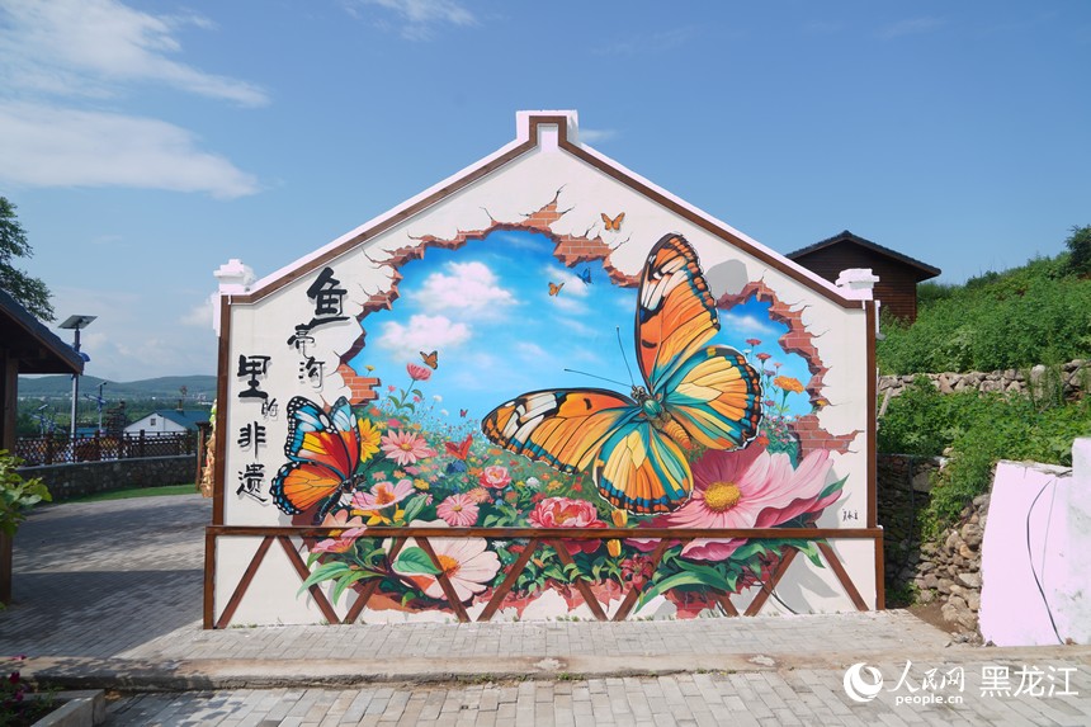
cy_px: 364
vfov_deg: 53.1
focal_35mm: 24
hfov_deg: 73.8
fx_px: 727
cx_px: 546
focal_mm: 24
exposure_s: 1/250
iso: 80
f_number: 7.1
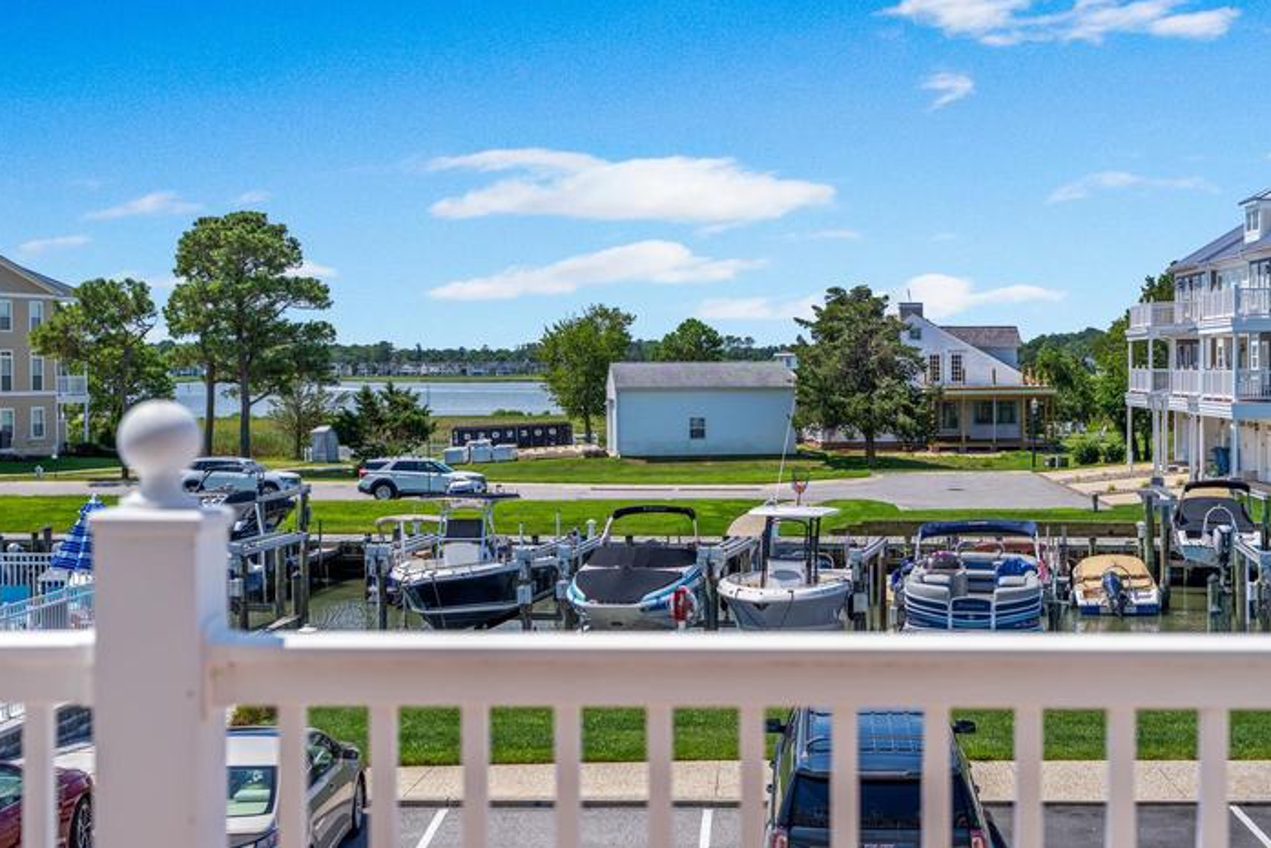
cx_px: 751
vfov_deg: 28.5
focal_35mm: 47
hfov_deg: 41.7
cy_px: 561
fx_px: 1660
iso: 64
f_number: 2.8
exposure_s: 1/1250
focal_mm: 32
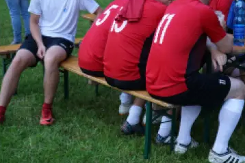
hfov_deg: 26.1
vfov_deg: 17.6
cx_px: 176
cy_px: 39
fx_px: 524
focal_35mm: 77
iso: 1000
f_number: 4.5
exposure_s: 1/160
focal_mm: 46
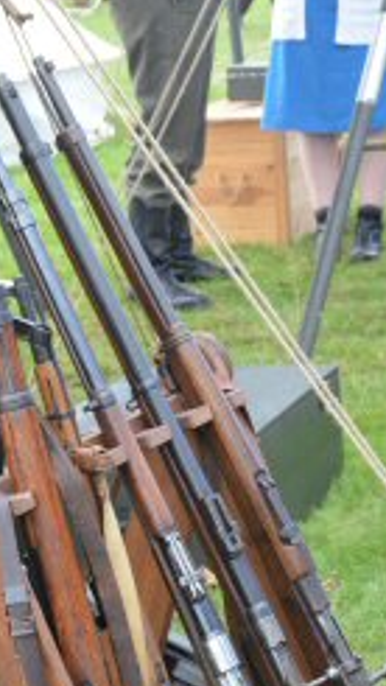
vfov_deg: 14.7
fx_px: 2636
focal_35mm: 145
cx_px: 98
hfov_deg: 8.4
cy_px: 598
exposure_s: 1/320
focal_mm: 50
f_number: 9
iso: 1600
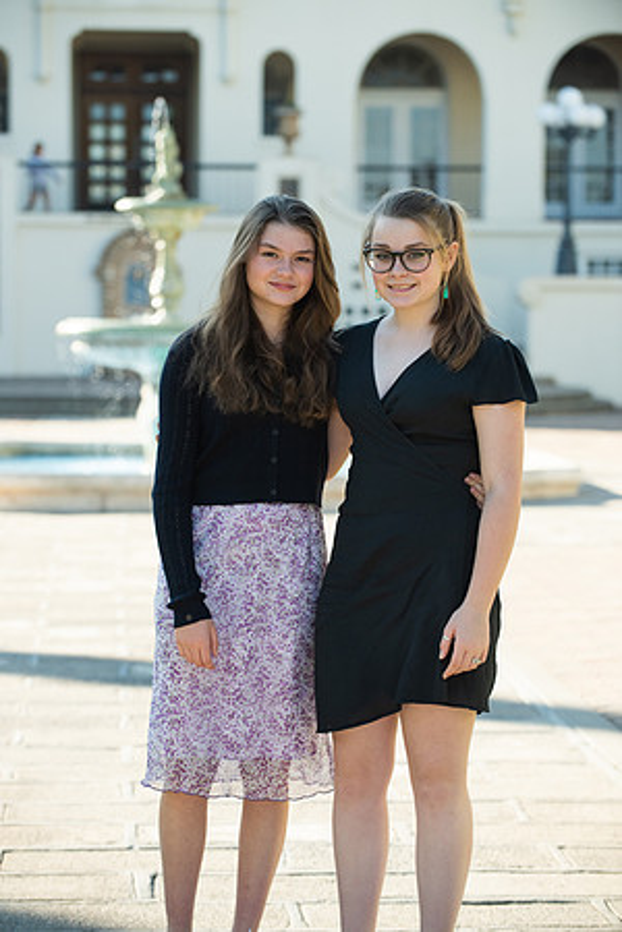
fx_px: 3006
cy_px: 466
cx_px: 311
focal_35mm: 116
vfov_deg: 17.6
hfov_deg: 11.8
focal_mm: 116
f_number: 4
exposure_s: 1/1600
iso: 800
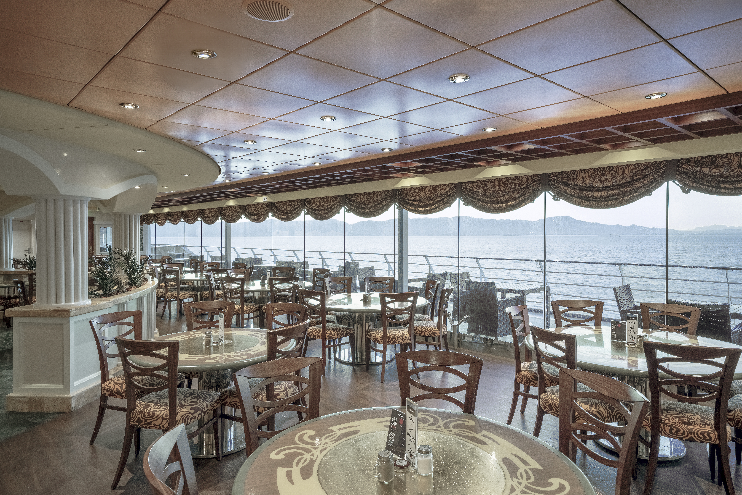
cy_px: 248
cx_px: 371
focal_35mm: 23
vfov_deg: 55.1
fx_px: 474
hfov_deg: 76.1
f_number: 11
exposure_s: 1/15
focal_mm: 23
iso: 200
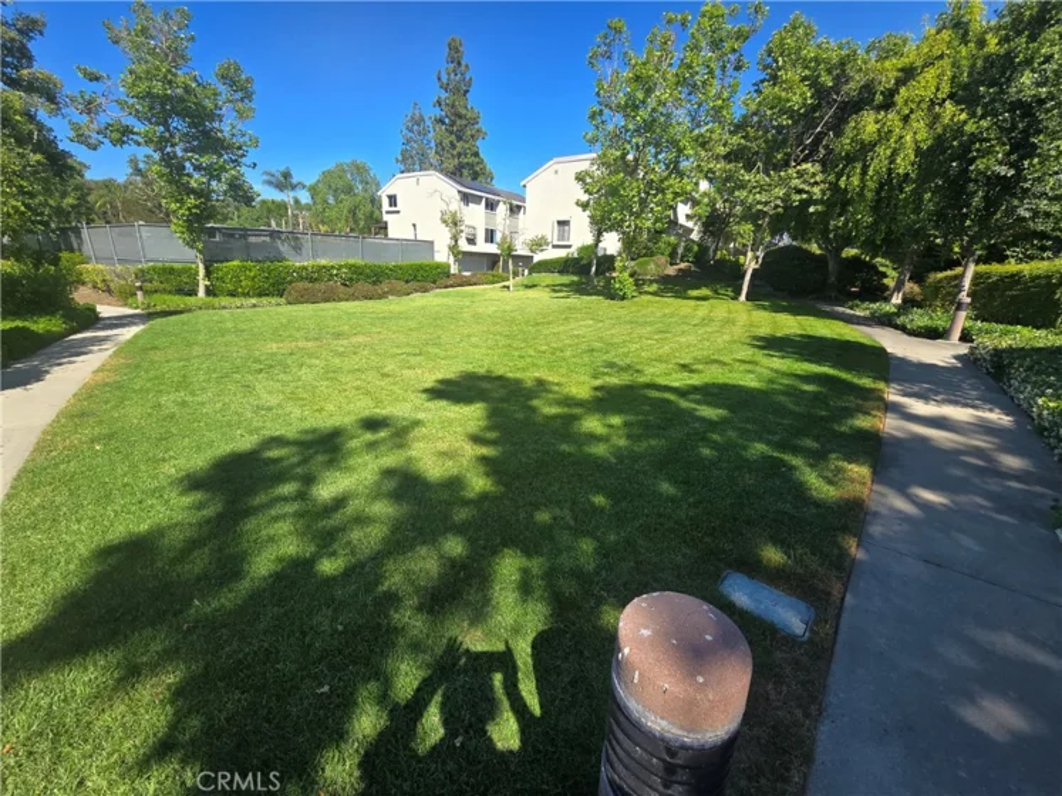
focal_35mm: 13
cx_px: 531
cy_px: 398
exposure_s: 1/1228
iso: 50
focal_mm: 2.2
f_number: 2.2
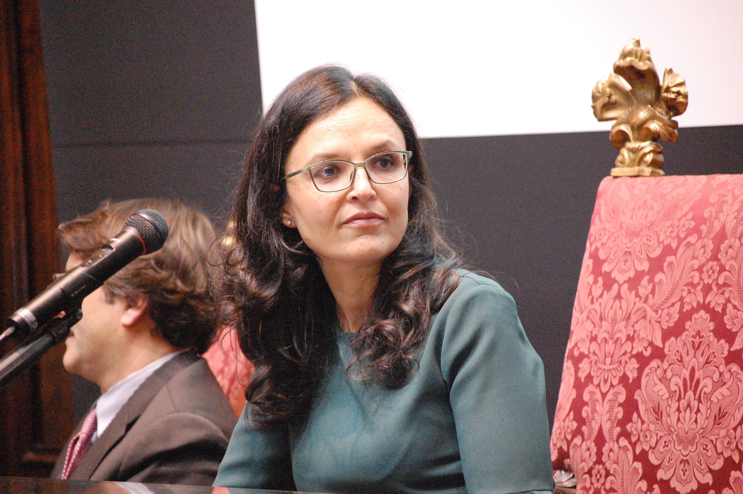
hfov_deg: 10.2
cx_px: 372
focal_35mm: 202
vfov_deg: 6.8
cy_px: 247
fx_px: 4176
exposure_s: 1/25
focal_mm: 135
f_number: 5
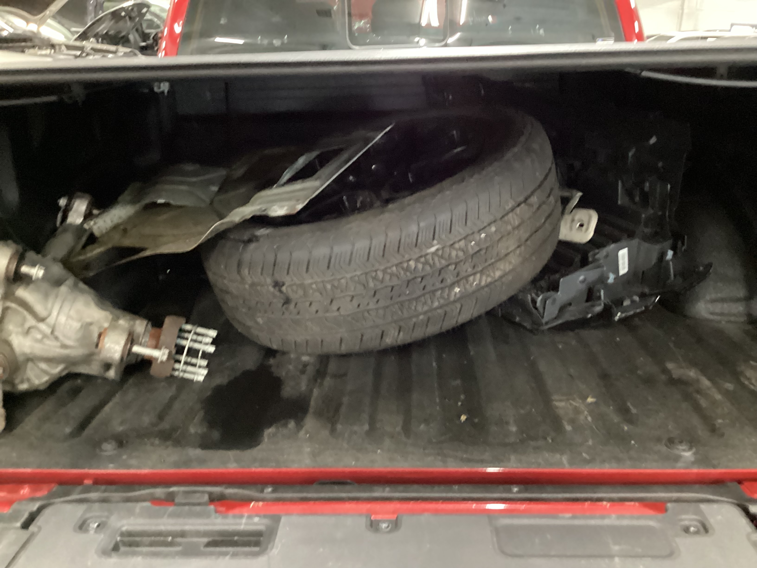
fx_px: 678
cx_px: 378
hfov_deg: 58.4
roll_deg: -1.9
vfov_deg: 45.4
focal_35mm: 31
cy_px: 284
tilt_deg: -19.7
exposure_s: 1/15
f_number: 2.4
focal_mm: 3.3
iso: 800
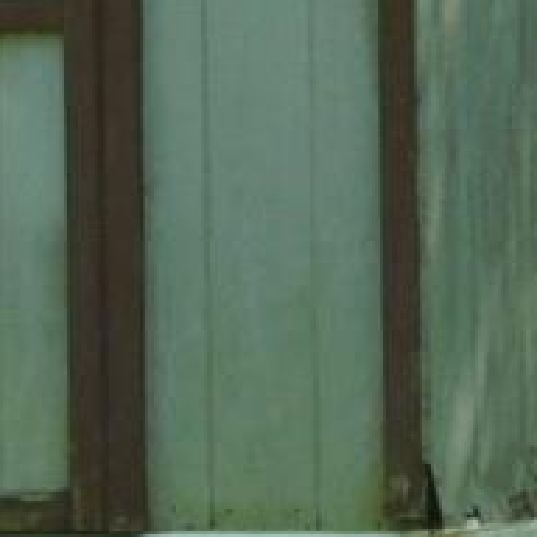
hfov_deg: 2.5
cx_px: -137
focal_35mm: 698
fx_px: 12251
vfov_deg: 2.5
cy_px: -140
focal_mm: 26.3
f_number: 5.1
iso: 125
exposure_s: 1/80
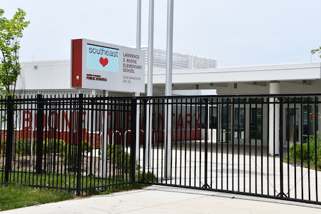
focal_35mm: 57
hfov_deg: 35.1
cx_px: 160
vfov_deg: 23.8
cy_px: 107
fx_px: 508
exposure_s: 1/320
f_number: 9
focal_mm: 38
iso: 100
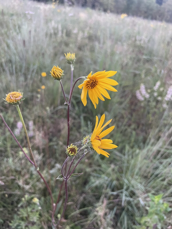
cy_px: 114
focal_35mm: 26
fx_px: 172
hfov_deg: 53.1
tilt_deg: -29.2
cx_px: 86
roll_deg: -9.0
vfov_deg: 67.3
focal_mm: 4.2
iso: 200
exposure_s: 1/60
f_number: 1.6
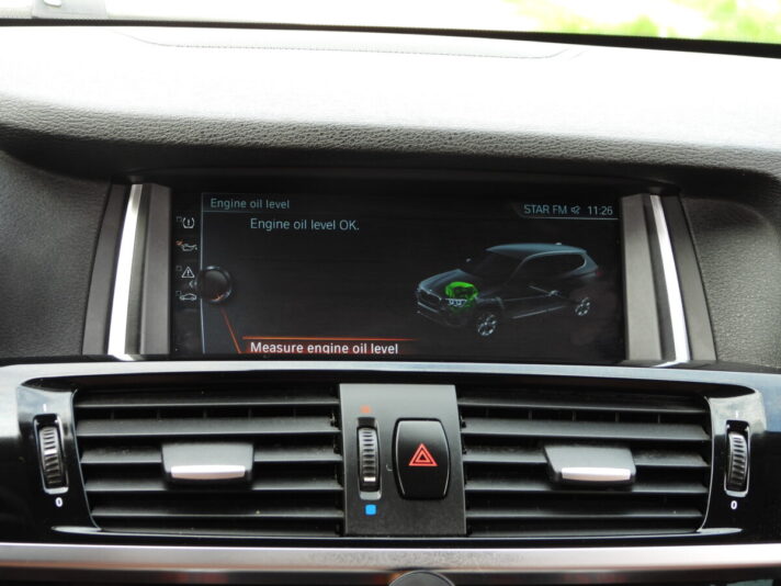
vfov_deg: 17.4
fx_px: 1918
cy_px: 293
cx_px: 390
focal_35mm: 85
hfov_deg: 23.0
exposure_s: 1/60
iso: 125
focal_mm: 15.3
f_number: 3.5
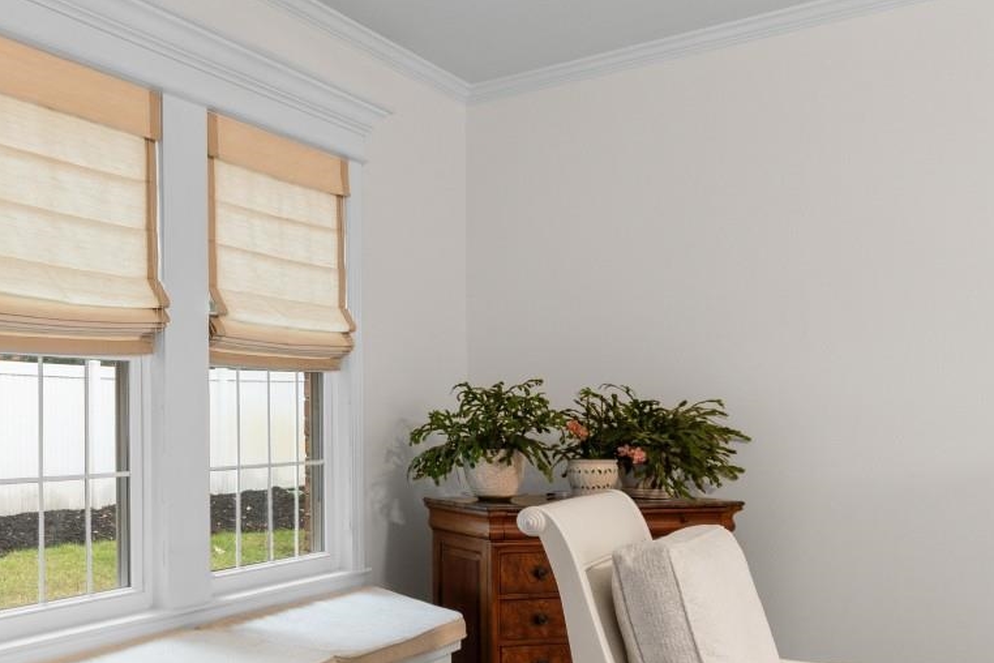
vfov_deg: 38.7
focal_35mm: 34
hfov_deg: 50.6
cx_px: 134
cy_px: 410
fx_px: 939
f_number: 4.8
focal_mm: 11
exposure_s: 1/3
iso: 100
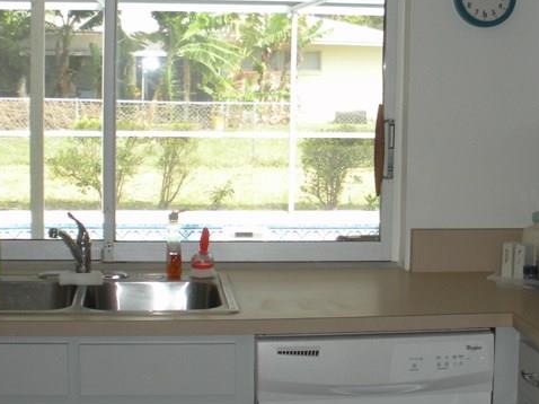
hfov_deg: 26.0
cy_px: 174
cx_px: 316
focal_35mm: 75
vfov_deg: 19.6
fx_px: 1167
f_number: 3.5
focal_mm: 6.3
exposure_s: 1/158
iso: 92
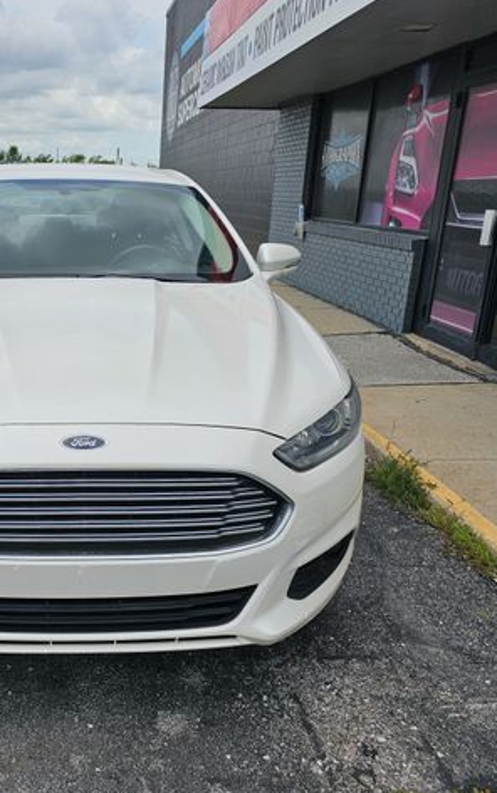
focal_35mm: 33
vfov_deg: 58.1
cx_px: 81
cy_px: 396
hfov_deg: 36.7
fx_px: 715
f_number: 1.7
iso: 10
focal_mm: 6.3
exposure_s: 1/897
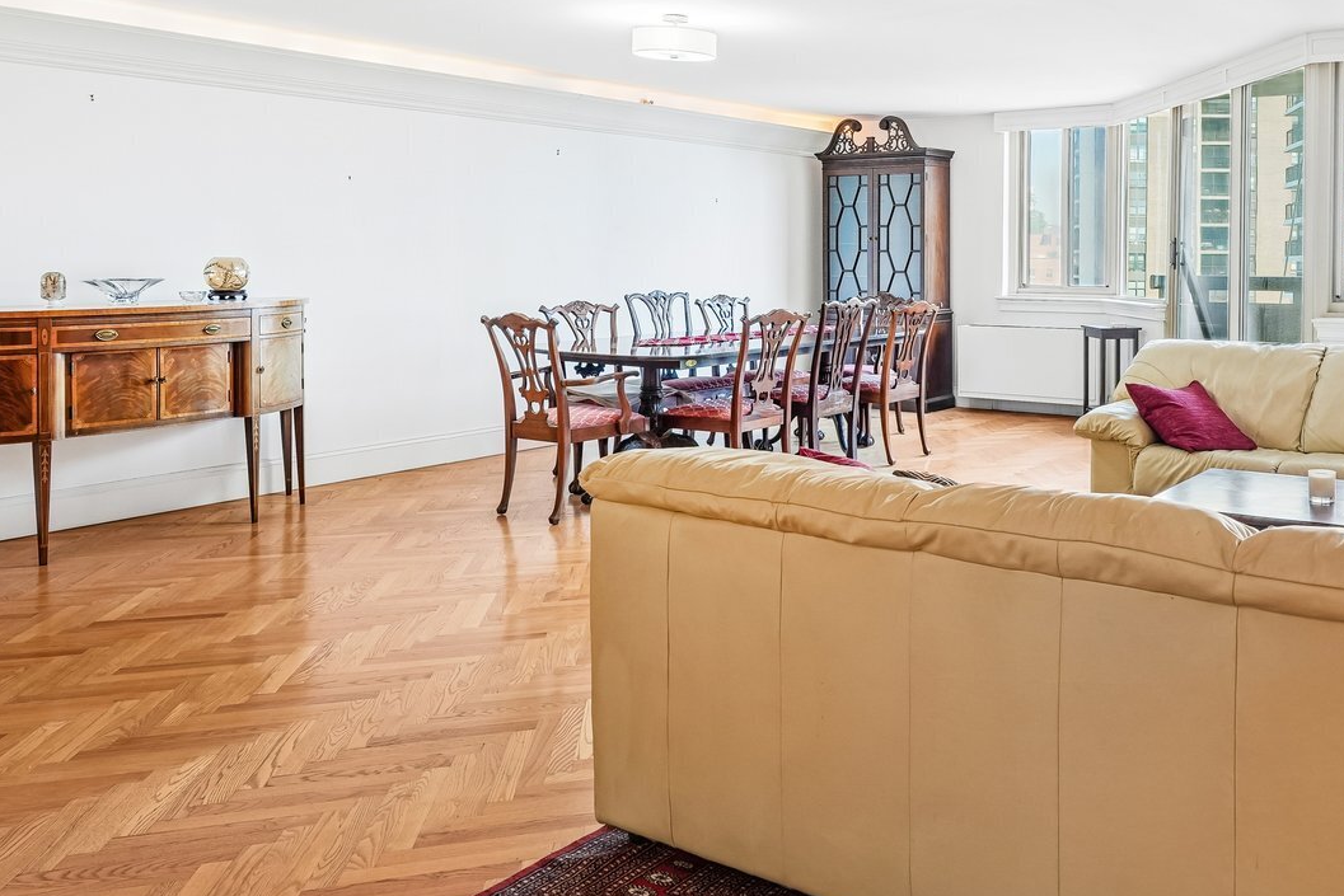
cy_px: 270
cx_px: 1015
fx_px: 1157
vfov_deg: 41.6
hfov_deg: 57.1
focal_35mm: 31
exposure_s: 1/30
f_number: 8
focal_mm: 16
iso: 400
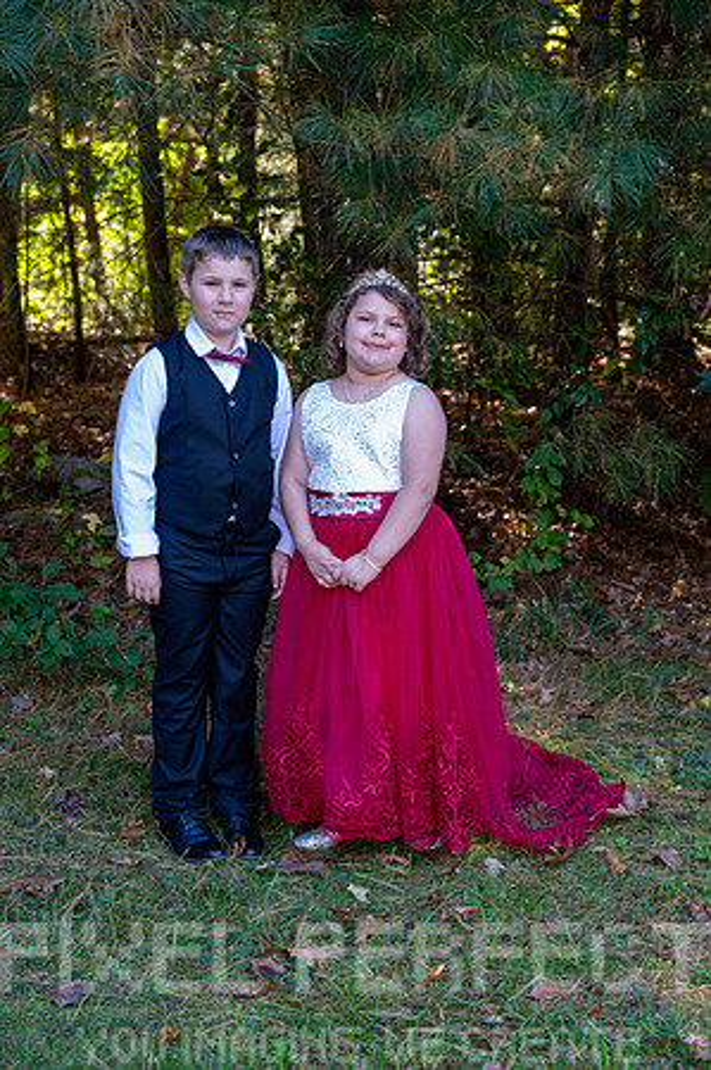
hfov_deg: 21.5
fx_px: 1871
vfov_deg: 31.9
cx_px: 356
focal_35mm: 63
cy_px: 535
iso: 640
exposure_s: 1/60
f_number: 6
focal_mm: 63
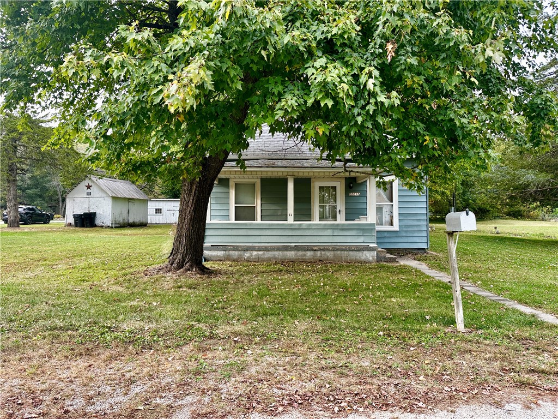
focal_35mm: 24
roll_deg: -0.4
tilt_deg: +1.4
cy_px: 210
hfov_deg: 71.6
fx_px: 387
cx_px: 279
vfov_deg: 56.8
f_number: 1.78
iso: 64
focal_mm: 6.86
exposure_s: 1/177
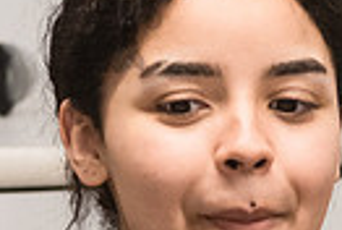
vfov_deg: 2.4
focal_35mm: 582
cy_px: 367
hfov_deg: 3.5
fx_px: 5542
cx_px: 203
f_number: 4
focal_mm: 112
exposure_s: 1/250
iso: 2500
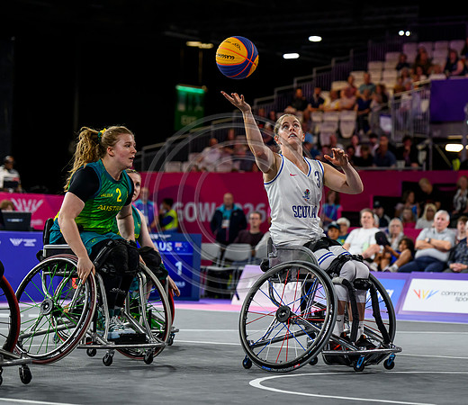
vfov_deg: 12.9
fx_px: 1792
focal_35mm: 125
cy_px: 175
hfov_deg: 14.9
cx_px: 307
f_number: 3.2
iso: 2000
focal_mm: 90
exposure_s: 1/1600
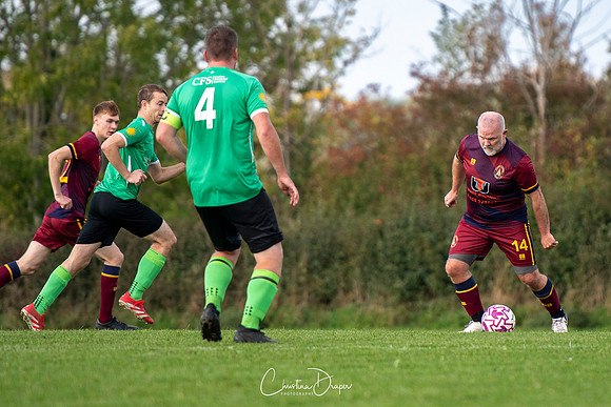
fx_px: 7291
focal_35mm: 429
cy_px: 153
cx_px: 437
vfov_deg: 3.2
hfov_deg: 4.8
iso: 320
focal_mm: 200
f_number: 2.8
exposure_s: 1/2500
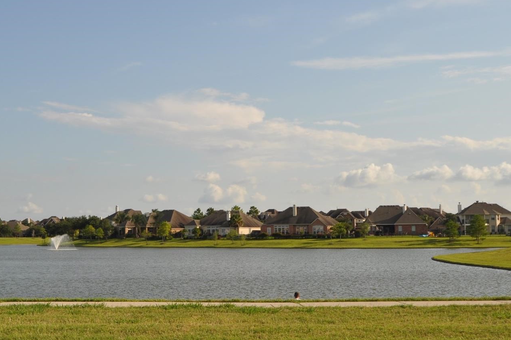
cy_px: 141
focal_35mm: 58
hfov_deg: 34.1
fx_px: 822
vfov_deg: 23.3
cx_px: 159
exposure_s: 1/320
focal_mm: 24
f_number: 9
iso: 200
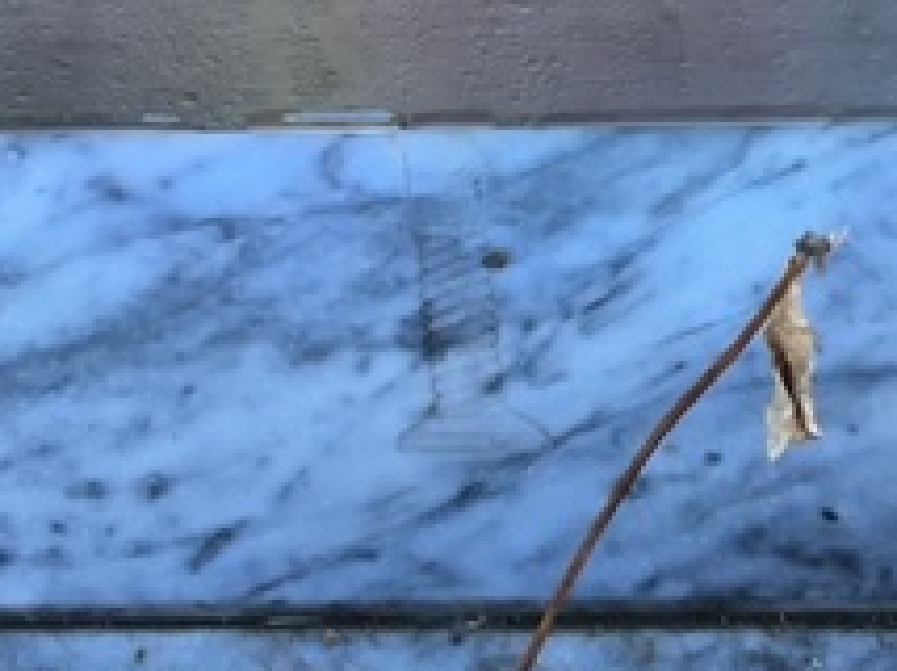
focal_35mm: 187
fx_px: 4840
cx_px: 455
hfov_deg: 10.6
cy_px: -457
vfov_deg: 7.7
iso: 80
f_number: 1.7
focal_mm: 4.71
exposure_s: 1/120
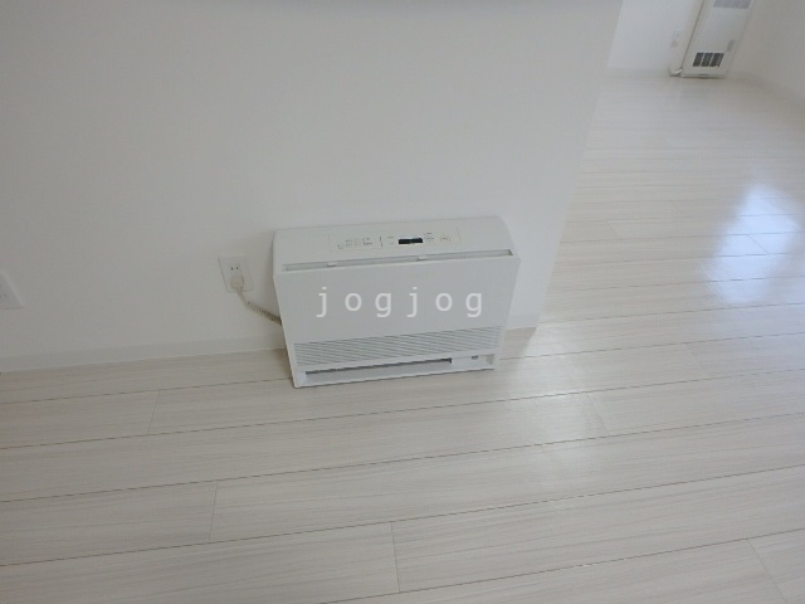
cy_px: 302
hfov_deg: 79.0
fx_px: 488
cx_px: 402
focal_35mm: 21
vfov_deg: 63.4
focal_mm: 3.7
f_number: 3.5
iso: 200
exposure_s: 1/50
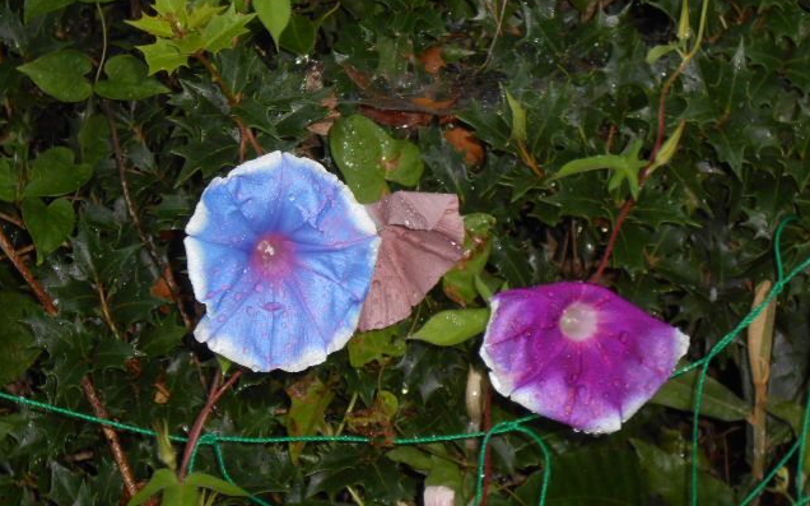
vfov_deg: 11.7
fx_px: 2472
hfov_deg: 18.6
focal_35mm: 112
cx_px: 405
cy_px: 282
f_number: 5
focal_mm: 18.7
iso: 200
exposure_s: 1/60
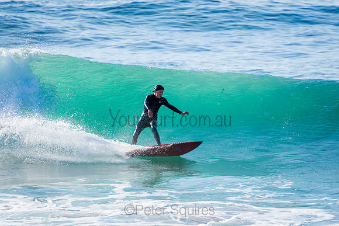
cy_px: 113
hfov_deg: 3.4
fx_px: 5651
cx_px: 170
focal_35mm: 600
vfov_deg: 2.3
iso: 360
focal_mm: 400
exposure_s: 1/2000
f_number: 5.6
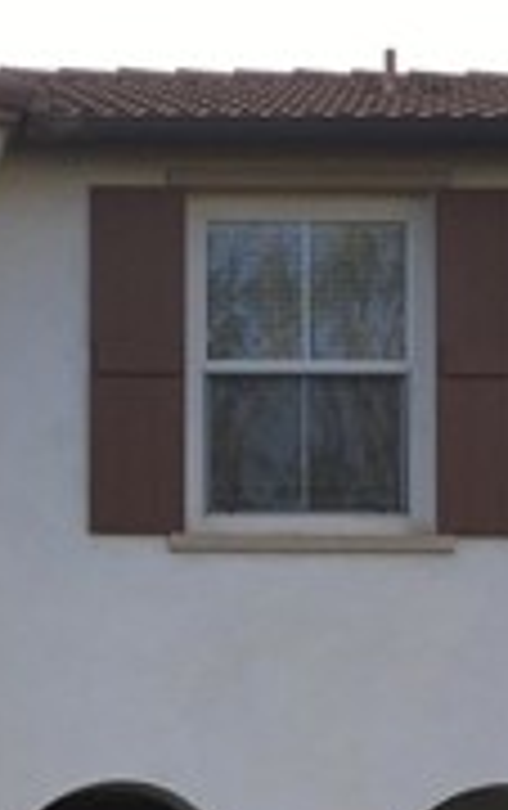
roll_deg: +0.0
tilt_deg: +5.1
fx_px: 2407
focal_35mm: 109
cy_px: 878
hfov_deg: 11.8
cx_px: -117
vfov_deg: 18.4
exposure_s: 1/398
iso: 25
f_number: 2.2
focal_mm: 4.15
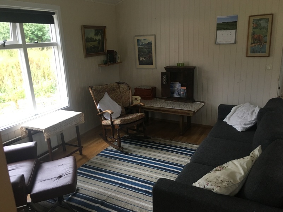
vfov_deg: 48.2
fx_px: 237
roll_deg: +2.8
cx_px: 142
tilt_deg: -15.2
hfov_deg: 61.7
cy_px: 106
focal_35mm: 29
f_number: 2.2
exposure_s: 1/33
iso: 160
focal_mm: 4.15
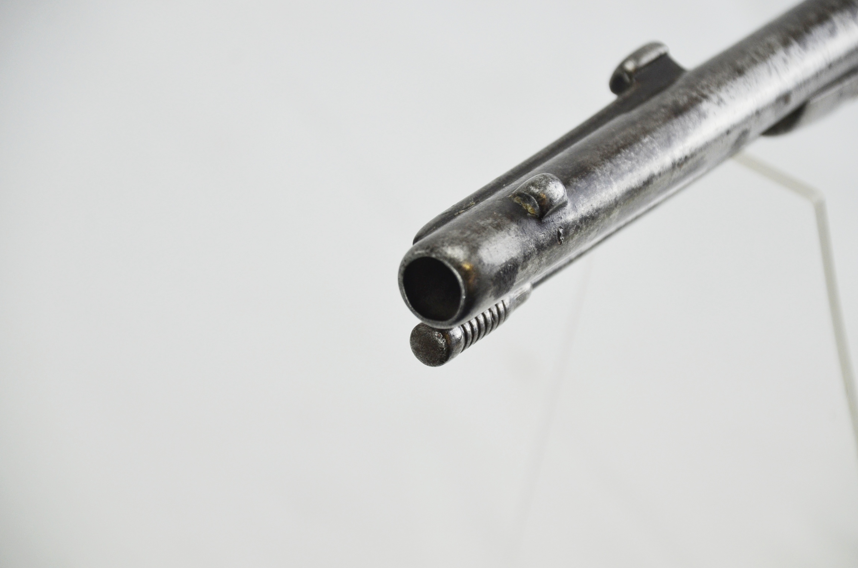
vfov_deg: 6.3
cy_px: 284
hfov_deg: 9.6
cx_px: 440
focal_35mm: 216
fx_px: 5126
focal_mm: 135
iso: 640
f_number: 5.6
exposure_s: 1/250
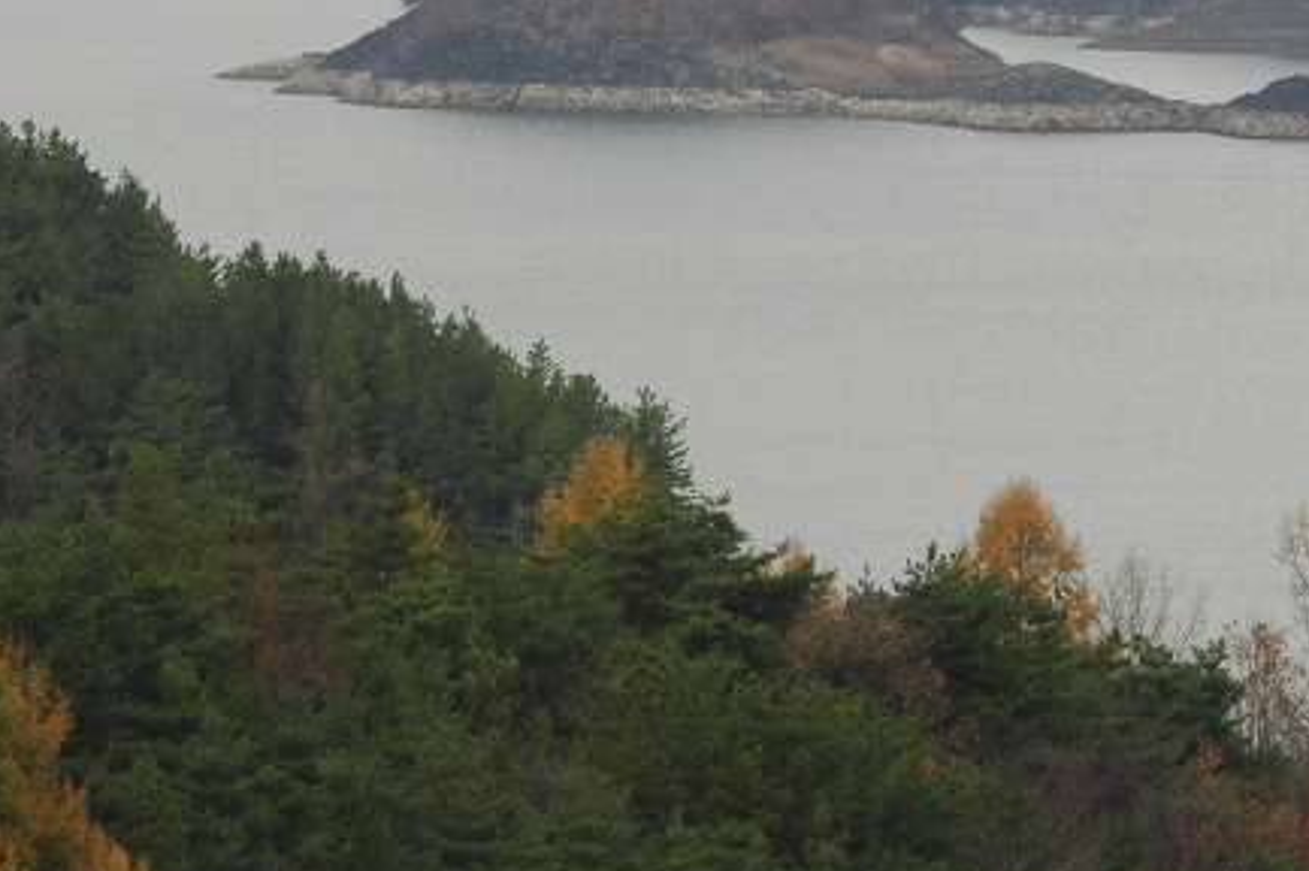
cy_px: -32
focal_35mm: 342
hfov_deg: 6.0
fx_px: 12429
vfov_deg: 4.0
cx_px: 1119
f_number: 9
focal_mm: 105
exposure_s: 1/100
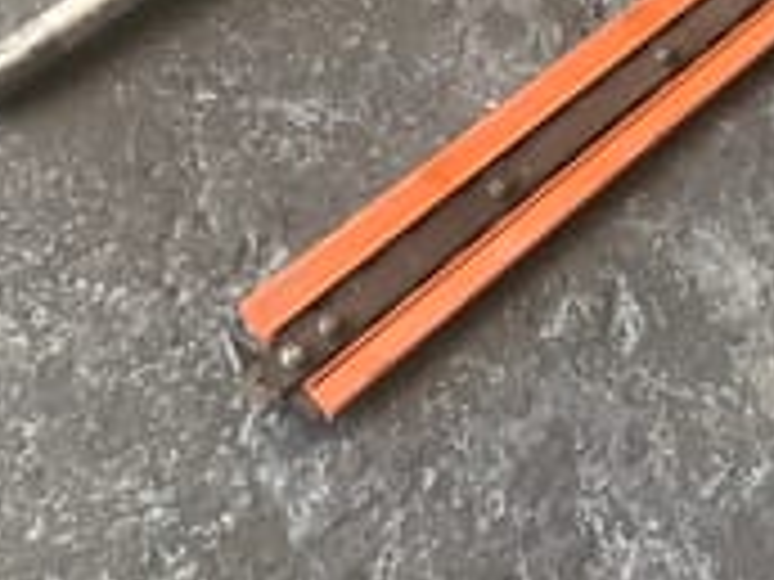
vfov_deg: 15.3
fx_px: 2012
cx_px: 693
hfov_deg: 21.3
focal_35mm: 90
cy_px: -254
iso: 64
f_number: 2.4
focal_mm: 3.3
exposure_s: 1/50
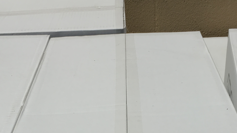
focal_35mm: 65
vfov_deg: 17.5
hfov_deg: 32.3
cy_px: 165
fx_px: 408
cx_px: 133
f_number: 2.2
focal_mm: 4.15
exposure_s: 1/4049
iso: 25
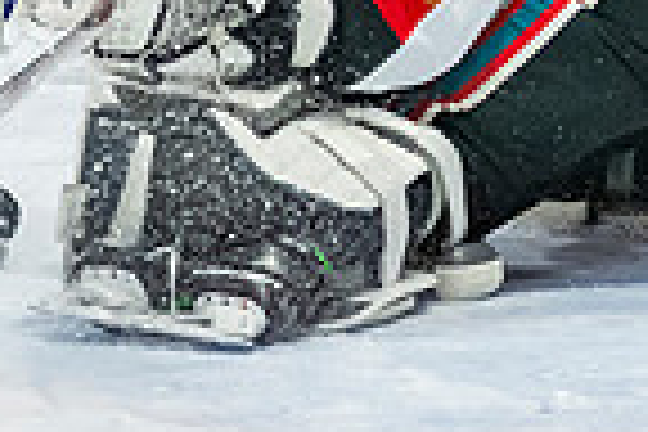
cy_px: -89
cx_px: -22
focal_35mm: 713
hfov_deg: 2.9
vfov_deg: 1.9
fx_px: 12833
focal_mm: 95
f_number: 3.2
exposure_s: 1/800
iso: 1600
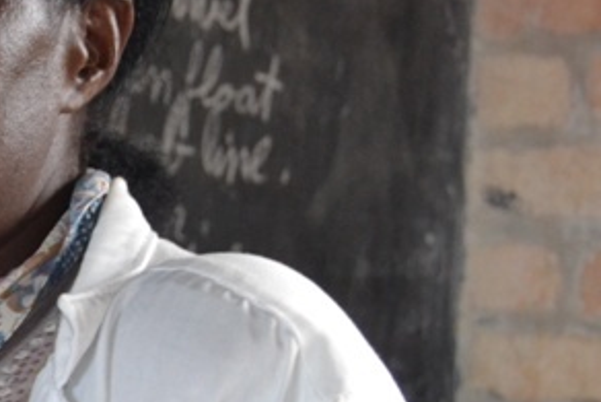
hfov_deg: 10.3
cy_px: 304
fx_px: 3257
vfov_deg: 7.0
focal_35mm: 195
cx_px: -198
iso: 1250
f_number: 4.8
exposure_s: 1/60
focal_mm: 38
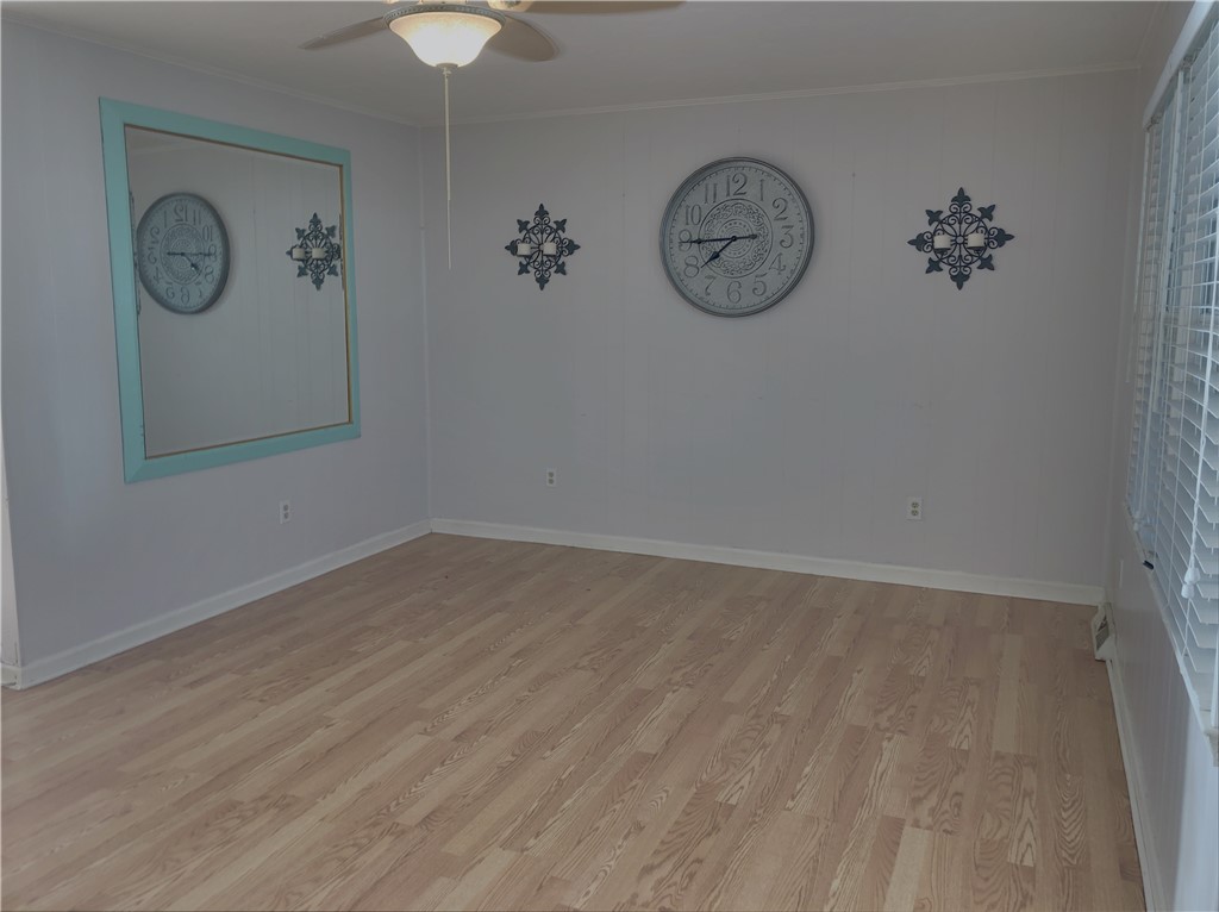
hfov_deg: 63.5
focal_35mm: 28
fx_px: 985
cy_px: 456
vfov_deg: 49.7
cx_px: 610
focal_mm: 3.99
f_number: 1.8
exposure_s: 1/120
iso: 32
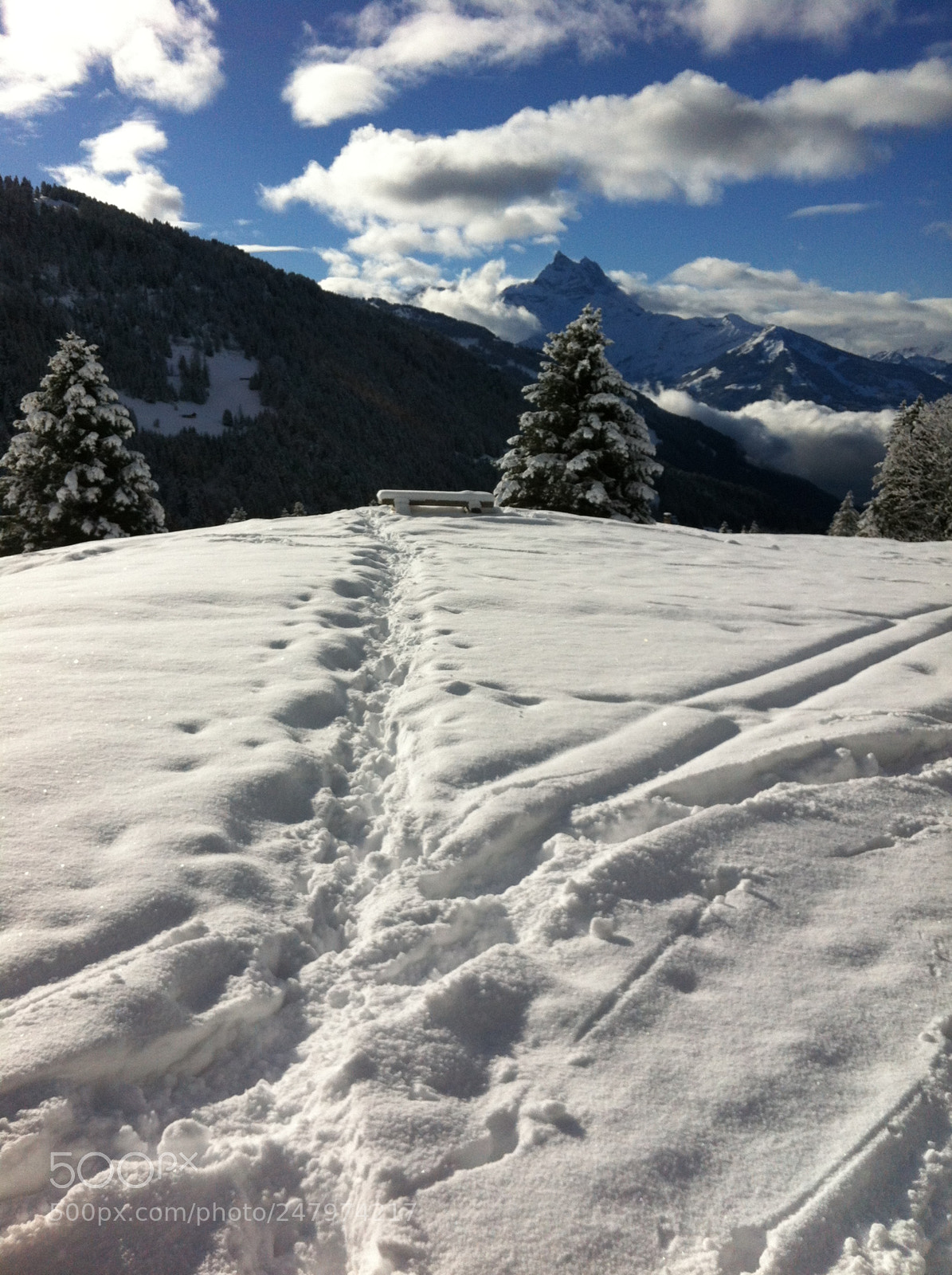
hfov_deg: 40.6
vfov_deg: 52.7
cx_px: 476
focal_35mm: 35
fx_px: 1287
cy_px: 638
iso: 80
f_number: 2.8
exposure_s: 1/5027
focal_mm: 3.85
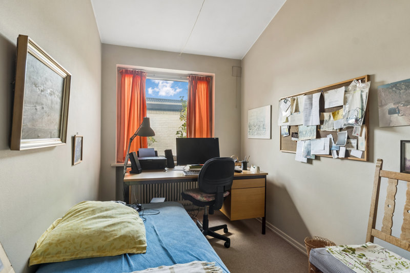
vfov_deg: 61.3
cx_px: 205
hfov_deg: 83.3
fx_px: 231
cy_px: 136
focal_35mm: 20
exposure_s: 1/1.25
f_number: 8
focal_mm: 13.5
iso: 200
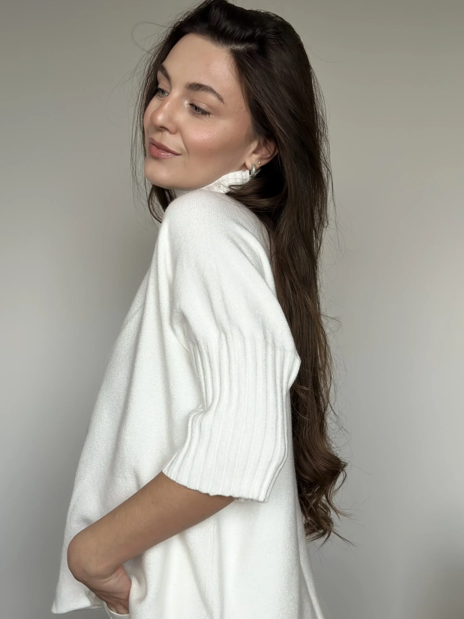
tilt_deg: +0.0
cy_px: 321
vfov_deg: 38.2
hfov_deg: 29.1
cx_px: 231
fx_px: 894
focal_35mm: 50
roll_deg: -2.1
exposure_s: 1/107
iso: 125
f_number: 1.78
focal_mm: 6.86
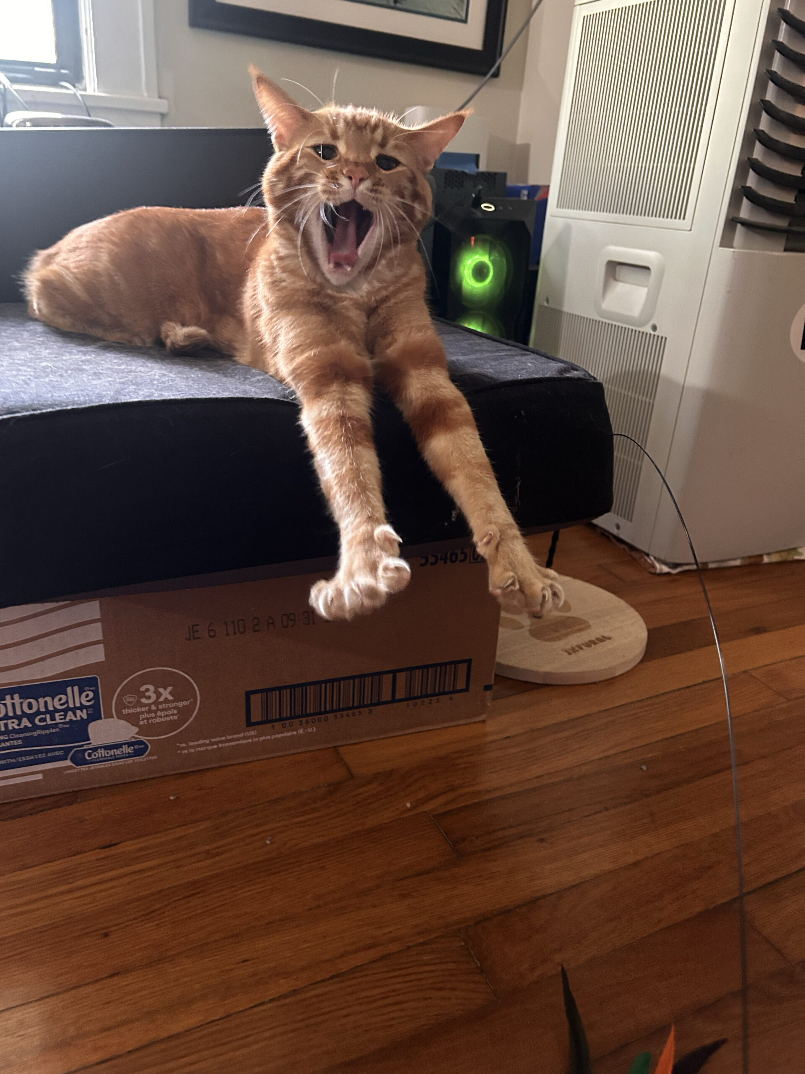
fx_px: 806
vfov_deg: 67.3
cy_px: 537
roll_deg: -3.0
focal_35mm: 26
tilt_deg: -23.0
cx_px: 402
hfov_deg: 53.1
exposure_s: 1/31
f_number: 1.5
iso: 640
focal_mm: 5.7
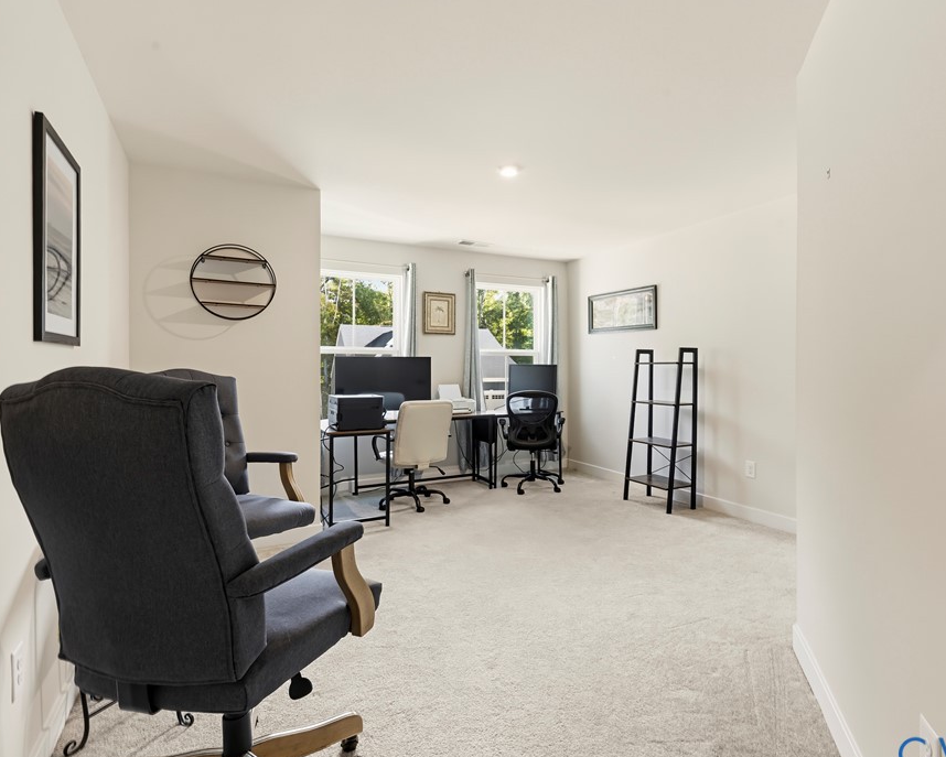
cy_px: 387
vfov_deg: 70.9
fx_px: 532
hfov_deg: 82.8
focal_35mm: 19
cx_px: 539
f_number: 9
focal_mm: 16
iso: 1600
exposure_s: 1/8
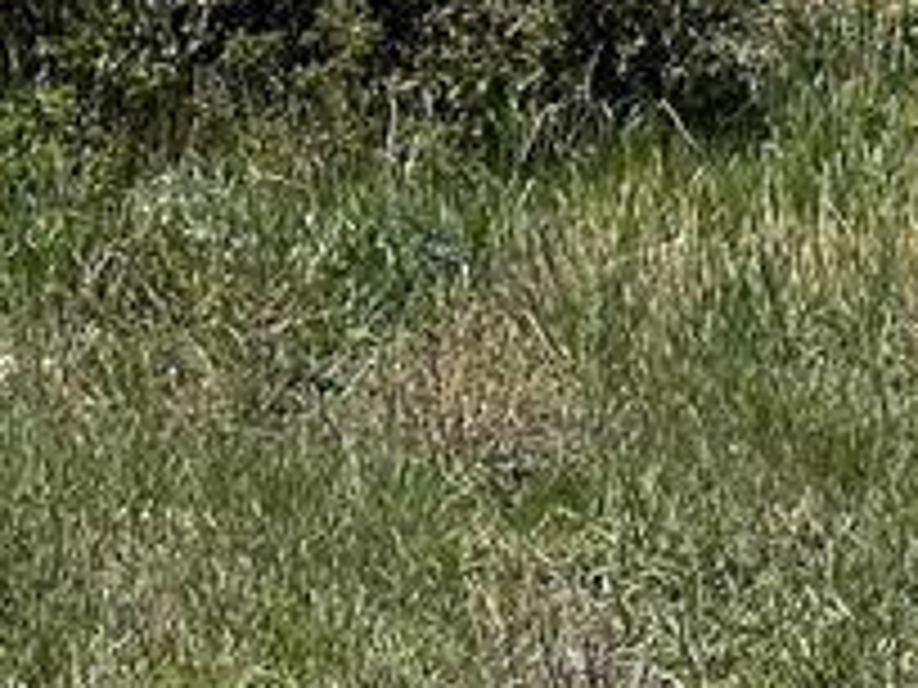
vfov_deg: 5.9
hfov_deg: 8.1
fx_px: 6391
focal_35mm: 241
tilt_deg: +4.9
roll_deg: +1.8
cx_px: 1116
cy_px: -922
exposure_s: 1/7092
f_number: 1.78
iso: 64
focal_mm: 6.86
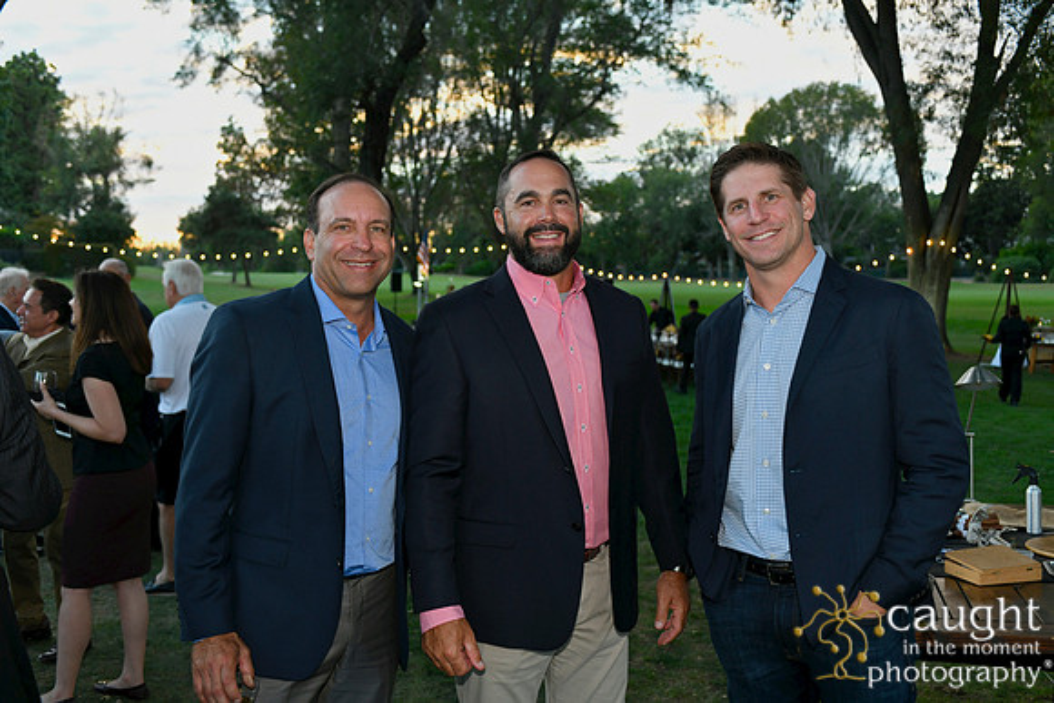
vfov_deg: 37.9
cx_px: 527
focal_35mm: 35
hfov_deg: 54.4
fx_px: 1025
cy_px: 352
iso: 500
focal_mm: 35
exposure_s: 1/125
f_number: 4
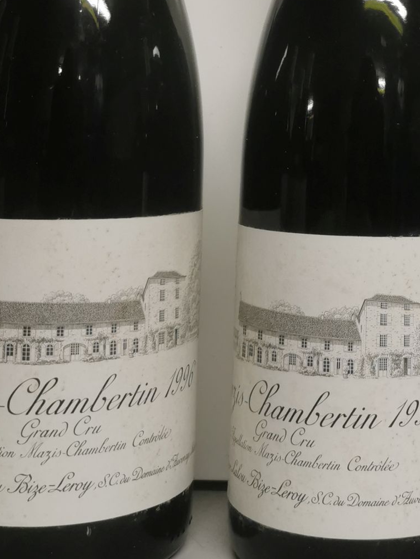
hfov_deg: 21.4
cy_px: 64
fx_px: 1083
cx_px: 382
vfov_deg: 28.0
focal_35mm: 67
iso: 125
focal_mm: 5.58
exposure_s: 1/100
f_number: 1.8
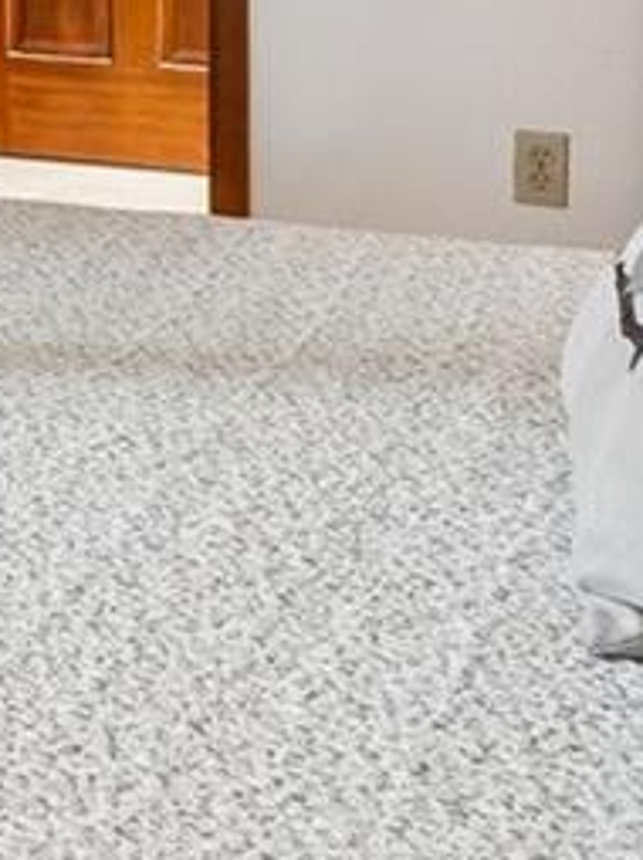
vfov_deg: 18.2
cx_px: -1188
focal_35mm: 100
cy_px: -291
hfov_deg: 10.8
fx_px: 2482
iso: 500
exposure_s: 1/10
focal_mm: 11
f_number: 8
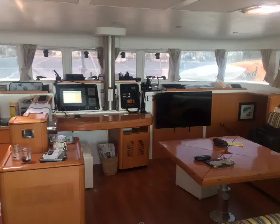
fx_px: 273
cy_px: 121
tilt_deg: -15.4
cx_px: 144
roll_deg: -2.1
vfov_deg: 44.5
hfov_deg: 54.2
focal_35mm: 33
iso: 32
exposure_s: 1/40
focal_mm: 4.15
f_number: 2.2
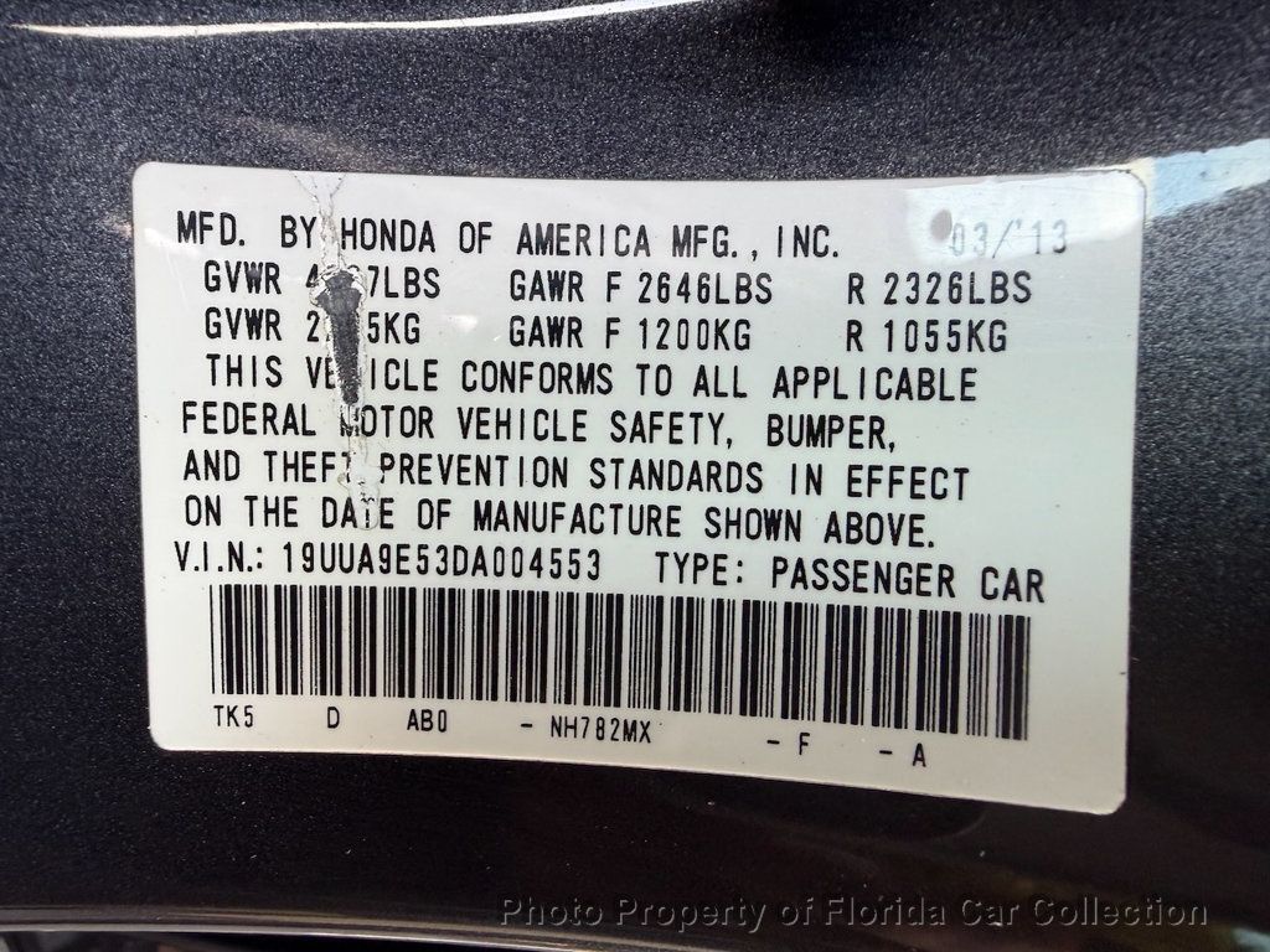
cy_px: 476
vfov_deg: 54.9
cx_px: 635
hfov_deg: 69.4
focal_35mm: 25
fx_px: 917
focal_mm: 2.22
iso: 100
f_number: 2.2
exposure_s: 1/121
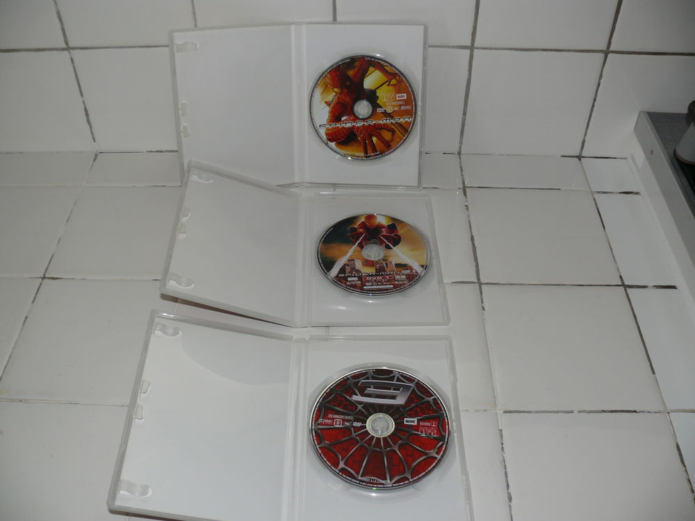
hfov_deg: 52.6
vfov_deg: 40.7
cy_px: 260
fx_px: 703
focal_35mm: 35
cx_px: 348
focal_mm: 7.4
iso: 100
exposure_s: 1/30
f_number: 2.8
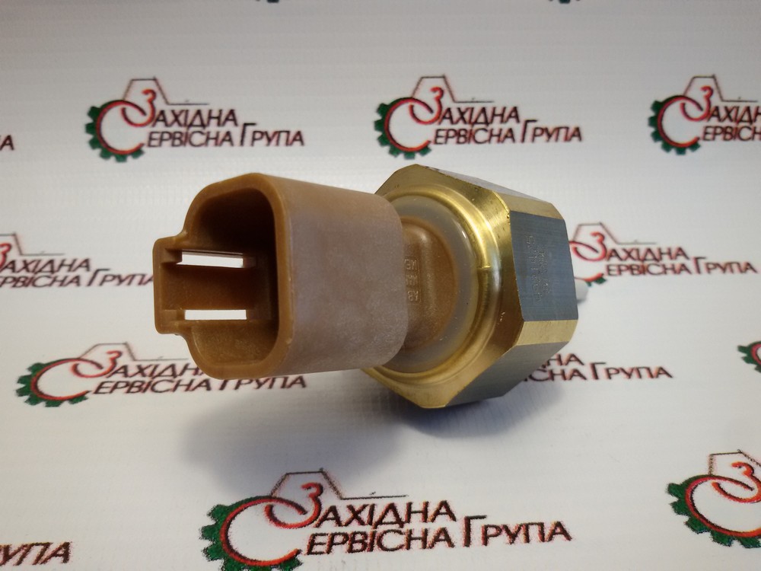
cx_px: 380
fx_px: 682
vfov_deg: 45.4
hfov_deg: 58.4
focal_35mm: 31
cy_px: 286
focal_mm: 2.93
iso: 64
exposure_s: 1/100
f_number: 2.4
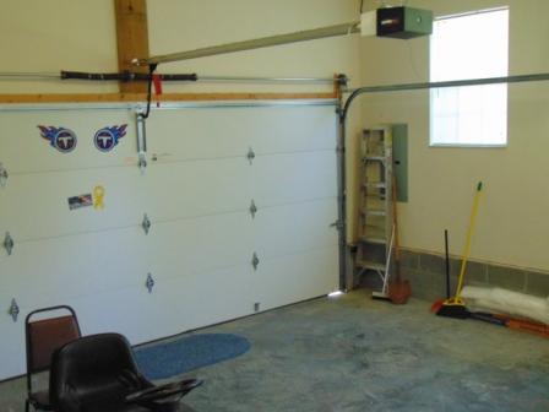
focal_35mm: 42
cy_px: 206
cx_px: 274
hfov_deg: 44.8
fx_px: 666
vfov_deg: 34.3
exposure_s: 1/25
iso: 400
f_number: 3.3
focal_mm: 7.6
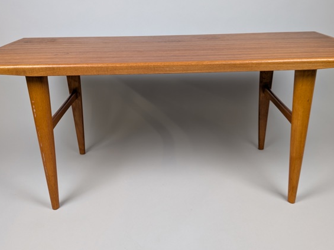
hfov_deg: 53.9
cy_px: 97
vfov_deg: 41.6
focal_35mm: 34
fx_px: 328
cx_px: 171
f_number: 1.7
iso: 44
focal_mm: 4.53
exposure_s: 1/33.3
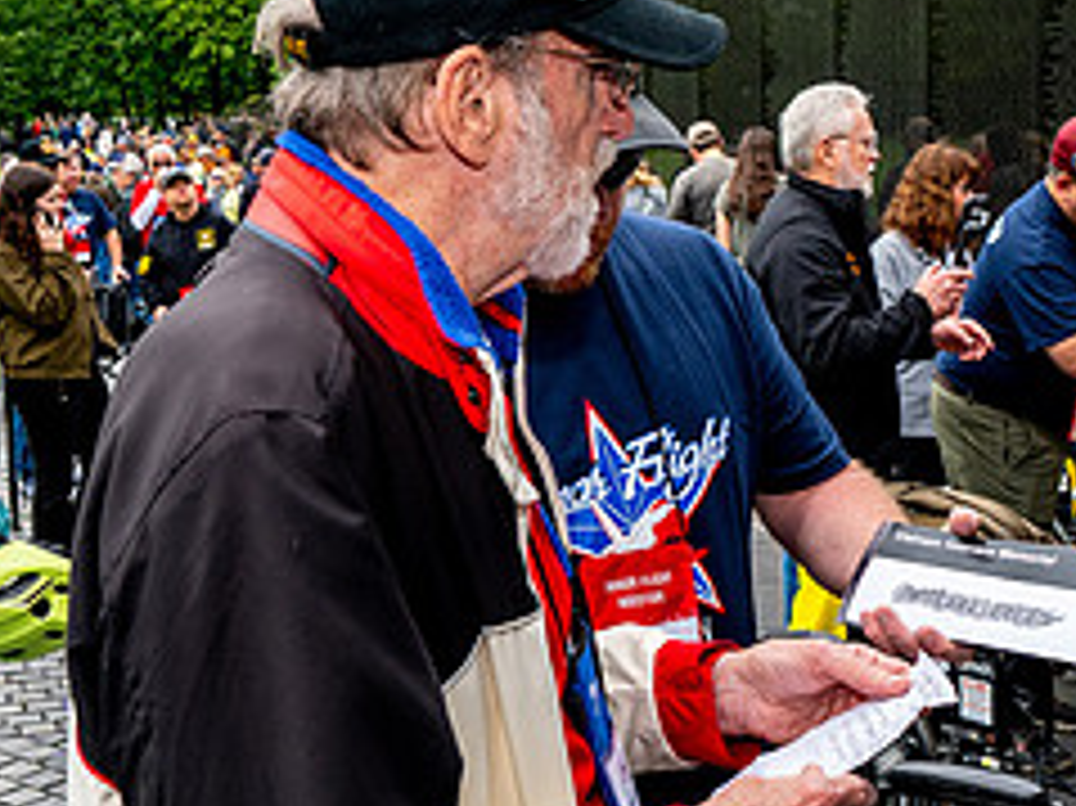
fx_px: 1740
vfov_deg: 26.1
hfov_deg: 34.3
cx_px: 612
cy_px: 437
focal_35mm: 56
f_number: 8
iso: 720
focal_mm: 24
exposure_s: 1/640
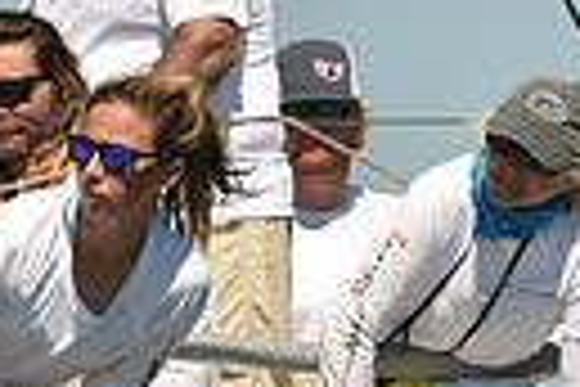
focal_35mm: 902
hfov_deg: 2.3
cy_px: 605
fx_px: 14531
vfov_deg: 1.5
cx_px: 346
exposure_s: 1/1000
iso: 250
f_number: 8
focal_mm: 200
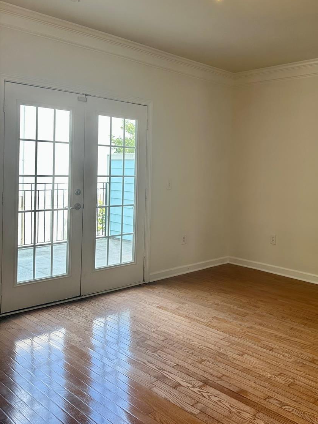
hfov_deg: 42.2
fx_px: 404
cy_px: 177
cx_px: 218
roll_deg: -2.2
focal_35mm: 33
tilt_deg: -0.7
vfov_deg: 55.1
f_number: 1.78
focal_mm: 6.86
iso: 80
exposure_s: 1/226
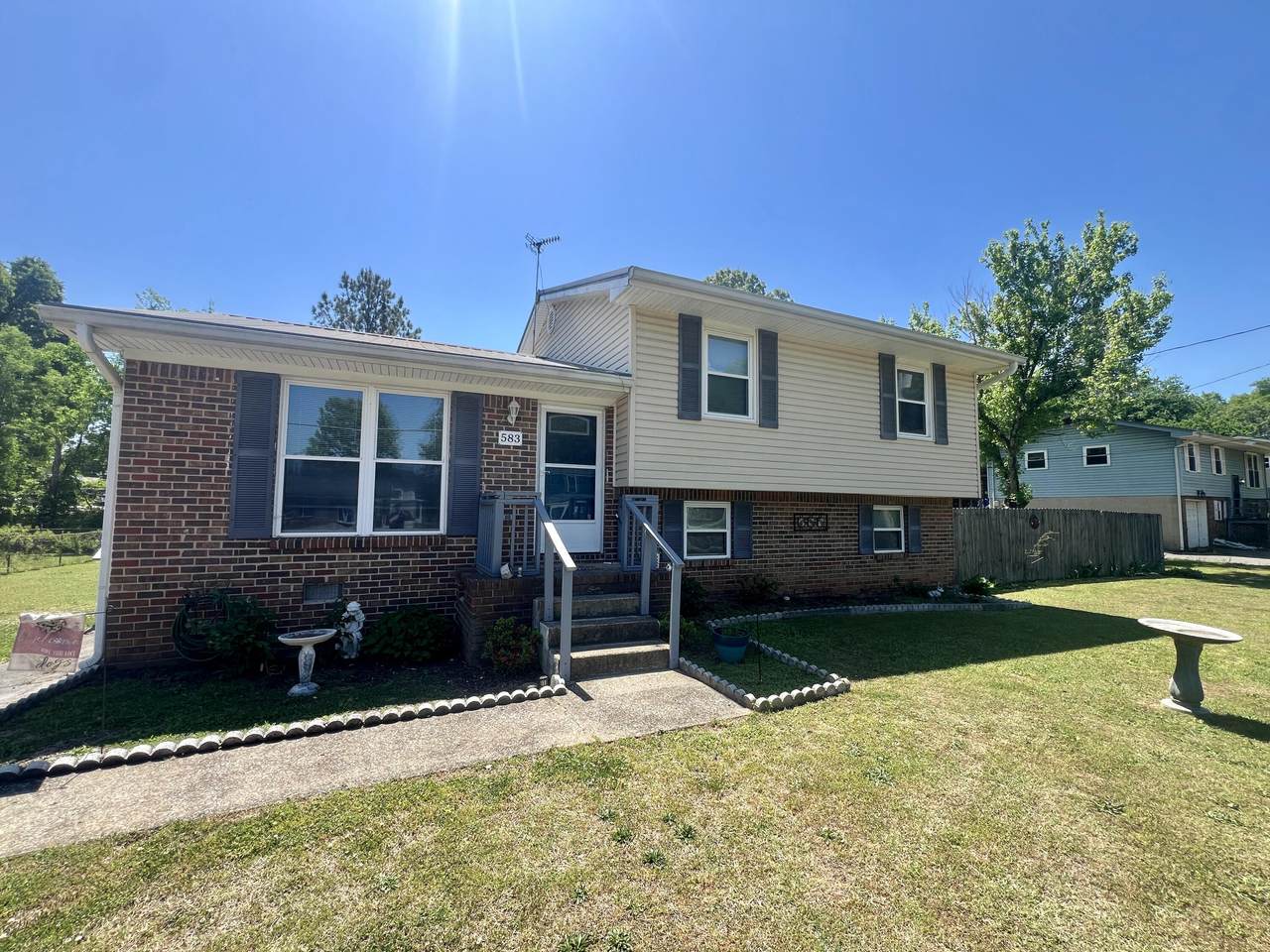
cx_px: 635
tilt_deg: +4.4
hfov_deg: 106.2
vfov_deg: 89.9
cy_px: 476
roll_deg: +0.5
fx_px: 477
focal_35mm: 13
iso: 32
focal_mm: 1.57
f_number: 1.8
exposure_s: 1/547
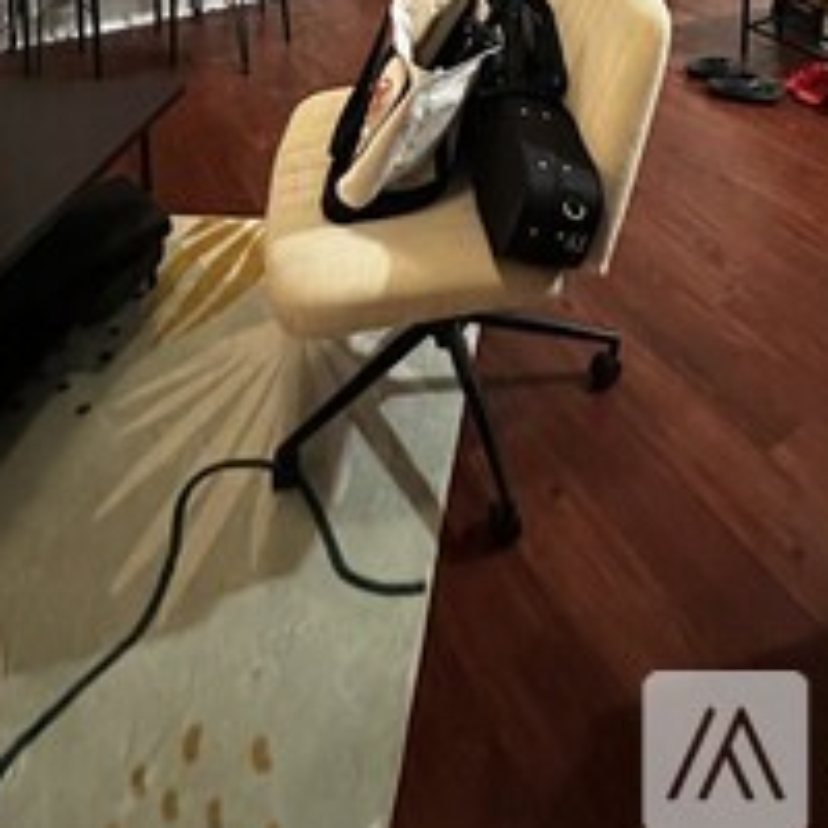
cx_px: 536
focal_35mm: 31
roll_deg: -1.2
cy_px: -199
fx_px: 839
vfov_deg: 37.4
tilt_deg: -8.2
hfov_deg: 51.8
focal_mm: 2.22
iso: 1000
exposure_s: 1/40
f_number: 2.2
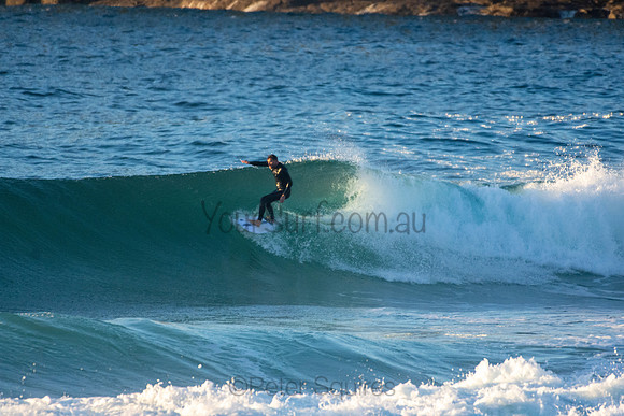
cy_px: 208
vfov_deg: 1.8
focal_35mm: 750
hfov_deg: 2.7
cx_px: 312
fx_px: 13002
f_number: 5.6
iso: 1600
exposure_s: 1/2000
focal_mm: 500
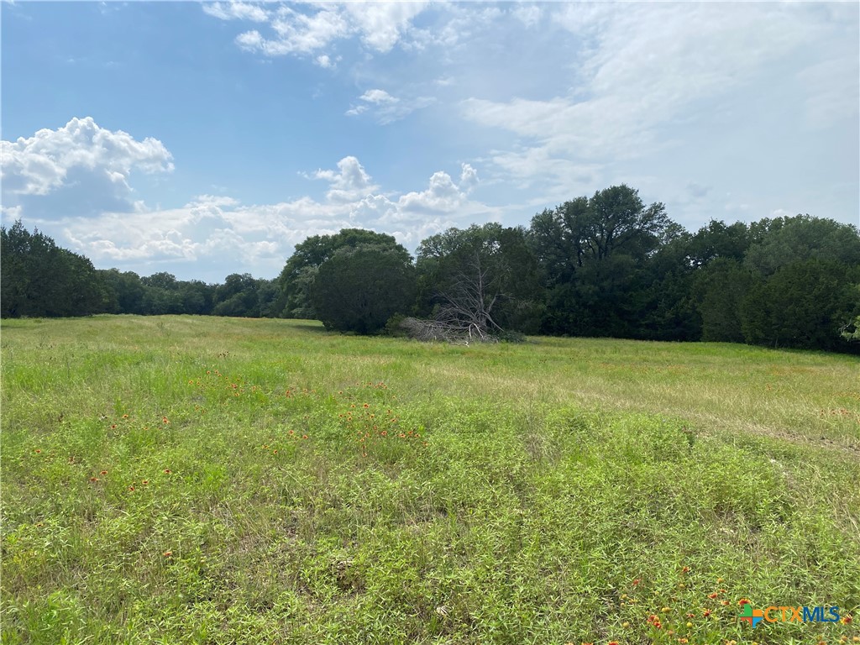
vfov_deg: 53.1
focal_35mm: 26
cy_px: 322
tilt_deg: -1.6
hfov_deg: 67.3
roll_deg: +3.1
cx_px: 430
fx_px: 646
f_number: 1.8
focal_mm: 4.25
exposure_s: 1/6061
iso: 32
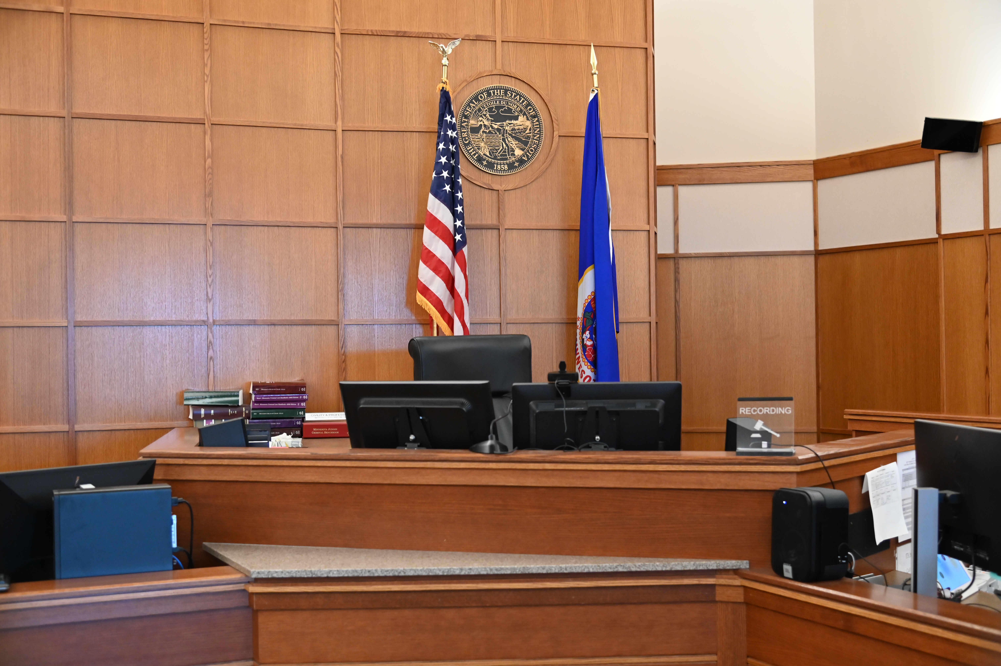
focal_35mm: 40
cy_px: 333
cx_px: 500
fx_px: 1111
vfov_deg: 33.4
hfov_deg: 48.5
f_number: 4
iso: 3200
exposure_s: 1/100
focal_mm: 40
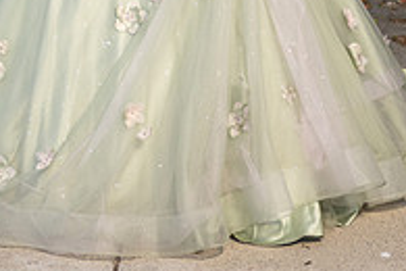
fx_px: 1421
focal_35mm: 126
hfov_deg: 16.1
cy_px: -182
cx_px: 81
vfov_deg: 10.4
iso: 200
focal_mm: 35
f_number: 2.8
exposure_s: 1/250
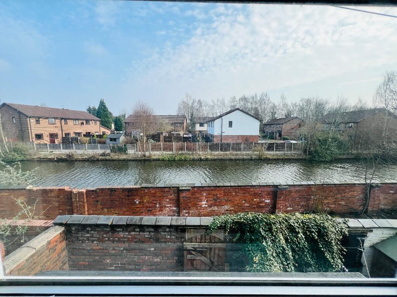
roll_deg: -0.3
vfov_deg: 89.9
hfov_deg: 106.2
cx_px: 198
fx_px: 149
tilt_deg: -8.0
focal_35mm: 13
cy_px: 148
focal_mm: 1.57
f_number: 1.8
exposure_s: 1/485
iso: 32
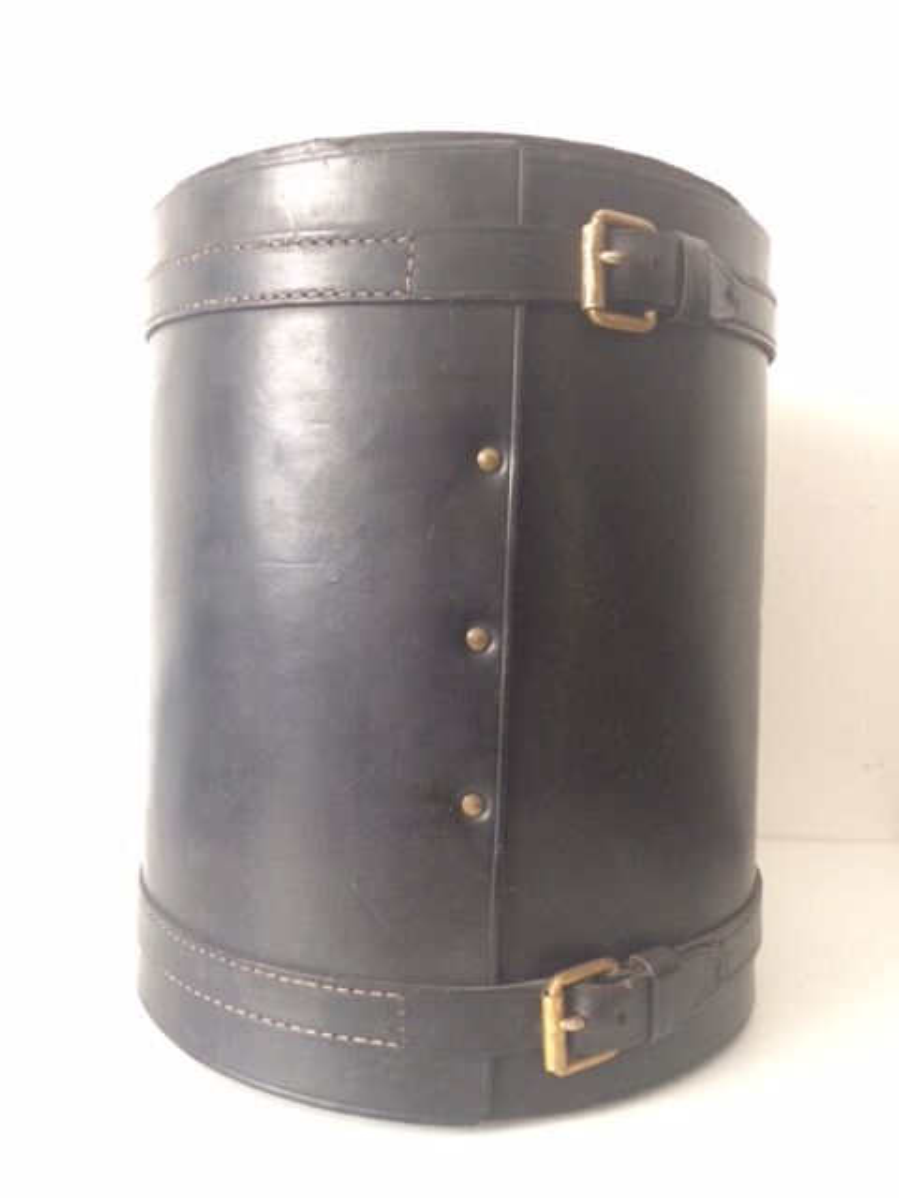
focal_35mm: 29
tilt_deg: -7.6
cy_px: 599
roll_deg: -0.2
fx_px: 1004
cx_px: 450
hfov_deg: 48.2
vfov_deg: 61.7
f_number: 2.2
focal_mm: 4.15
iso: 320
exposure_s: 1/33
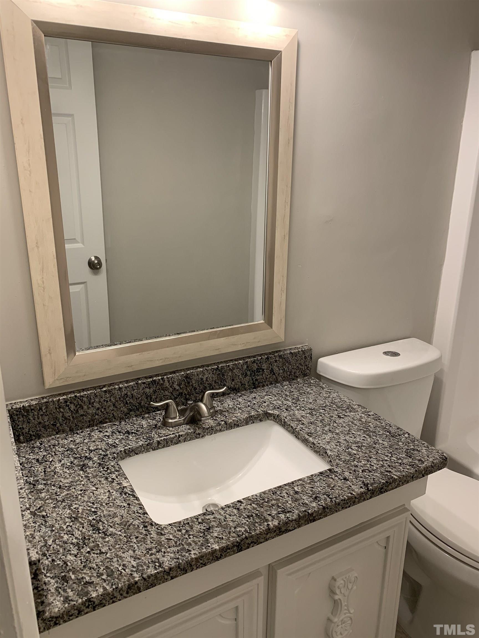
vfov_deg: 67.3
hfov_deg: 53.1
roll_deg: -0.5
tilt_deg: -17.4
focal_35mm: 26
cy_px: 319
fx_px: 480
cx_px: 240
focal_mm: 4.25
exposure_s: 1/60
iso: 80
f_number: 1.8
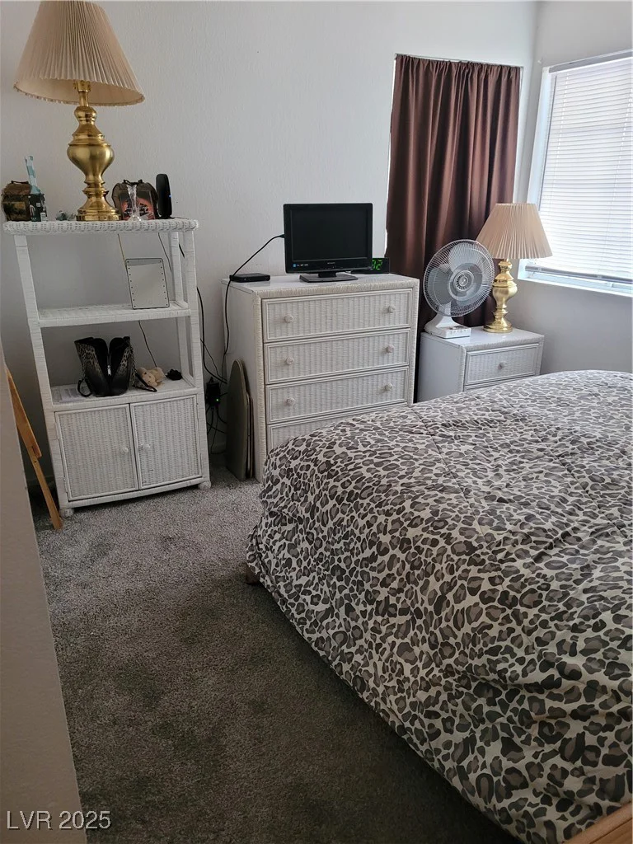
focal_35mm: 26
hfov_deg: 53.1
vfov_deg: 67.3
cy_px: 422
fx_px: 634
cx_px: 316
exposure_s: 1/40
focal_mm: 5.4
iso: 320
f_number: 1.8
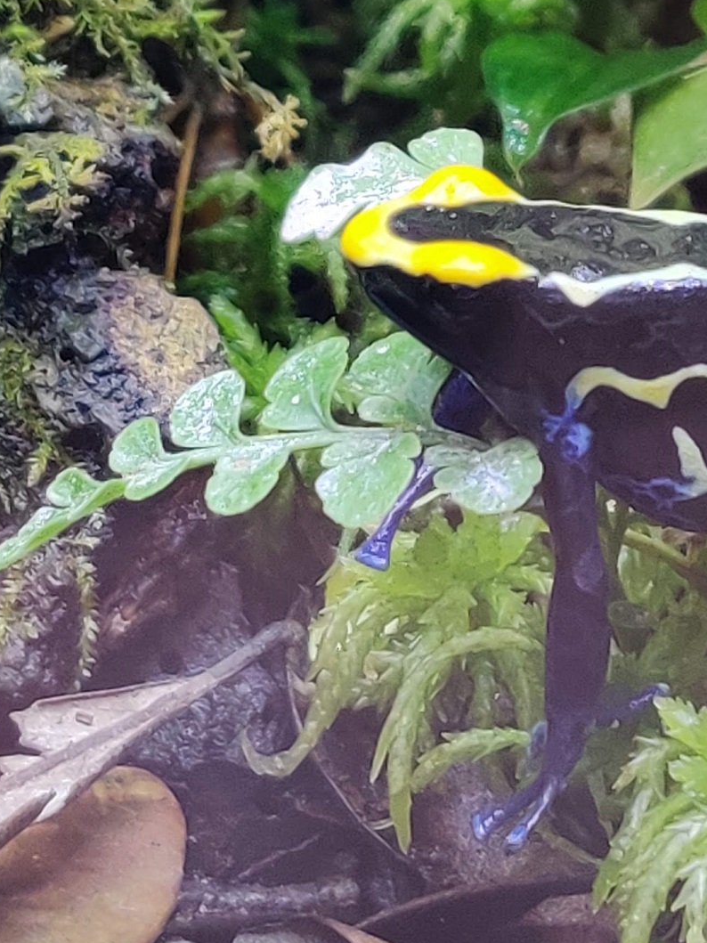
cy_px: 55
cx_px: 484
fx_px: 1389
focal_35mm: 51
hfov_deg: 28.3
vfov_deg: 34.9
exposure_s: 1/100
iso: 250
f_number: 1.65
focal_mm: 4.75
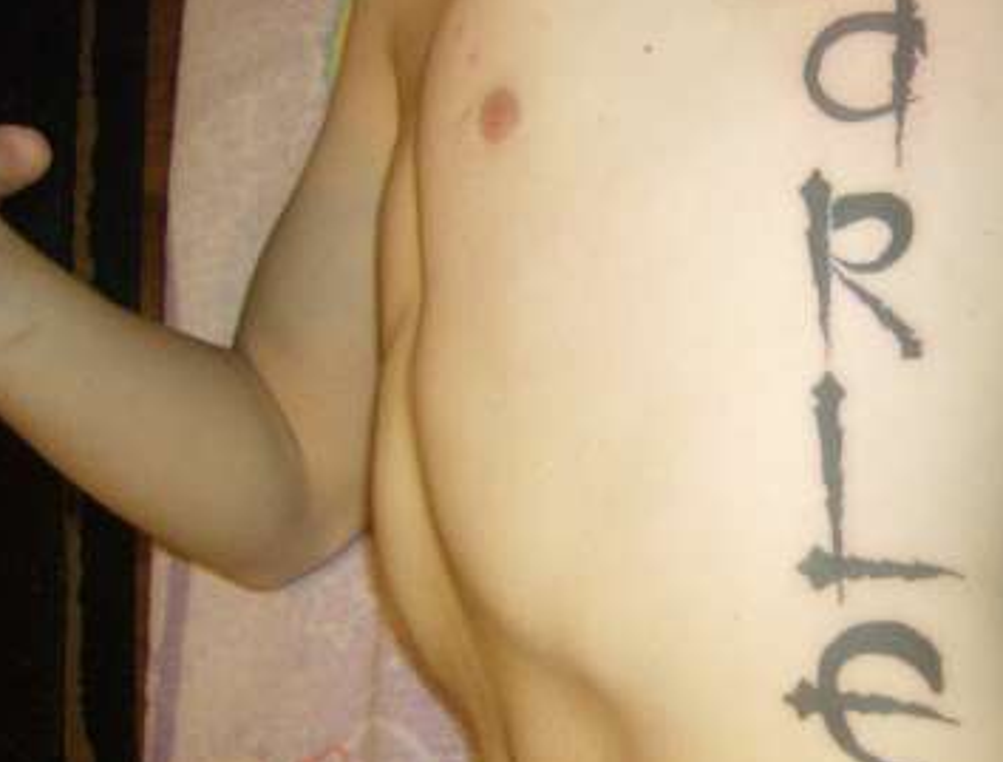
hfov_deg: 30.6
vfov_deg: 24.2
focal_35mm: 61
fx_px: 1776
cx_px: 836
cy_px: 405
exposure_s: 1/60
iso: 200
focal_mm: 6
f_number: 2.8
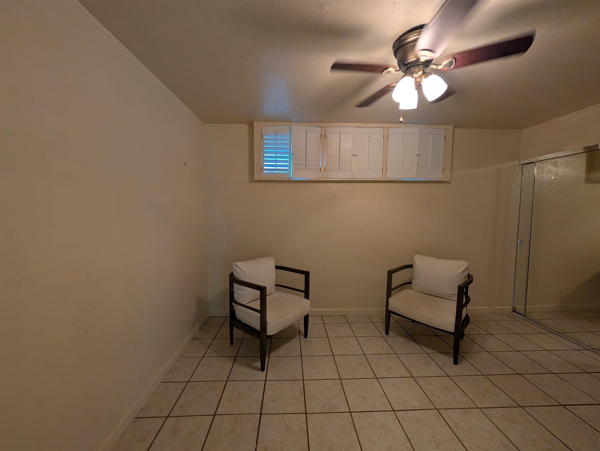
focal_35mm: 12
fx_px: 208
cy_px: 226
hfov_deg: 110.5
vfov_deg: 94.6
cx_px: 300
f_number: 1.7
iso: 292
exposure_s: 1/120
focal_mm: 2.02
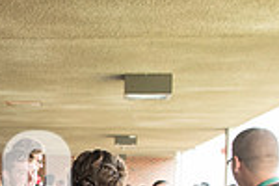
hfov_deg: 20.3
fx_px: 721
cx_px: -69
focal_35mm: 93
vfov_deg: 14.3
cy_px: 219
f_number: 5
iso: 640
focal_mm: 24
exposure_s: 1/50
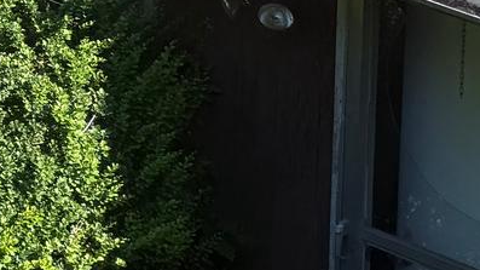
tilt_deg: -4.6
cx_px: -753
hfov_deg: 12.0
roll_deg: +0.8
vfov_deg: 8.5
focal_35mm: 135
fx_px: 1718
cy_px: -264
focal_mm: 6.76
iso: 80
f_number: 1.78
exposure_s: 1/1174
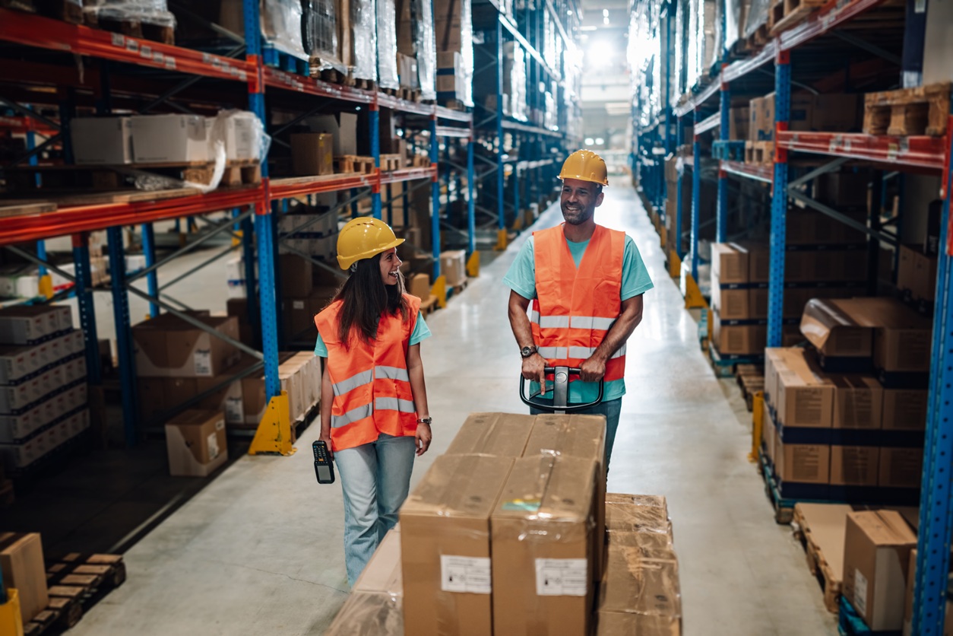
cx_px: 476
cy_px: 318
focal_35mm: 35
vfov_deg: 37.9
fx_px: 926
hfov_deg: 54.4
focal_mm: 35
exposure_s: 1/160
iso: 400
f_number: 1.4
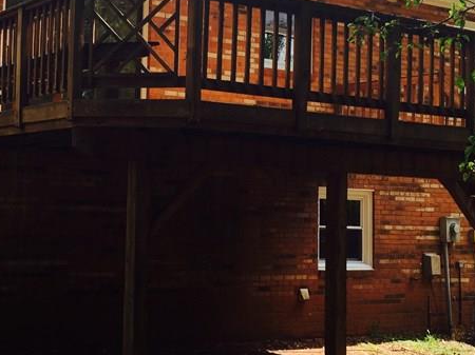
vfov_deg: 22.2
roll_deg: -1.9
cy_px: 136
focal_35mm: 66
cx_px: 160
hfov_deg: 29.2
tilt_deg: +5.8
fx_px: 905
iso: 32
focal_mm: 4.15
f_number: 2.2
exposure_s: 1/670
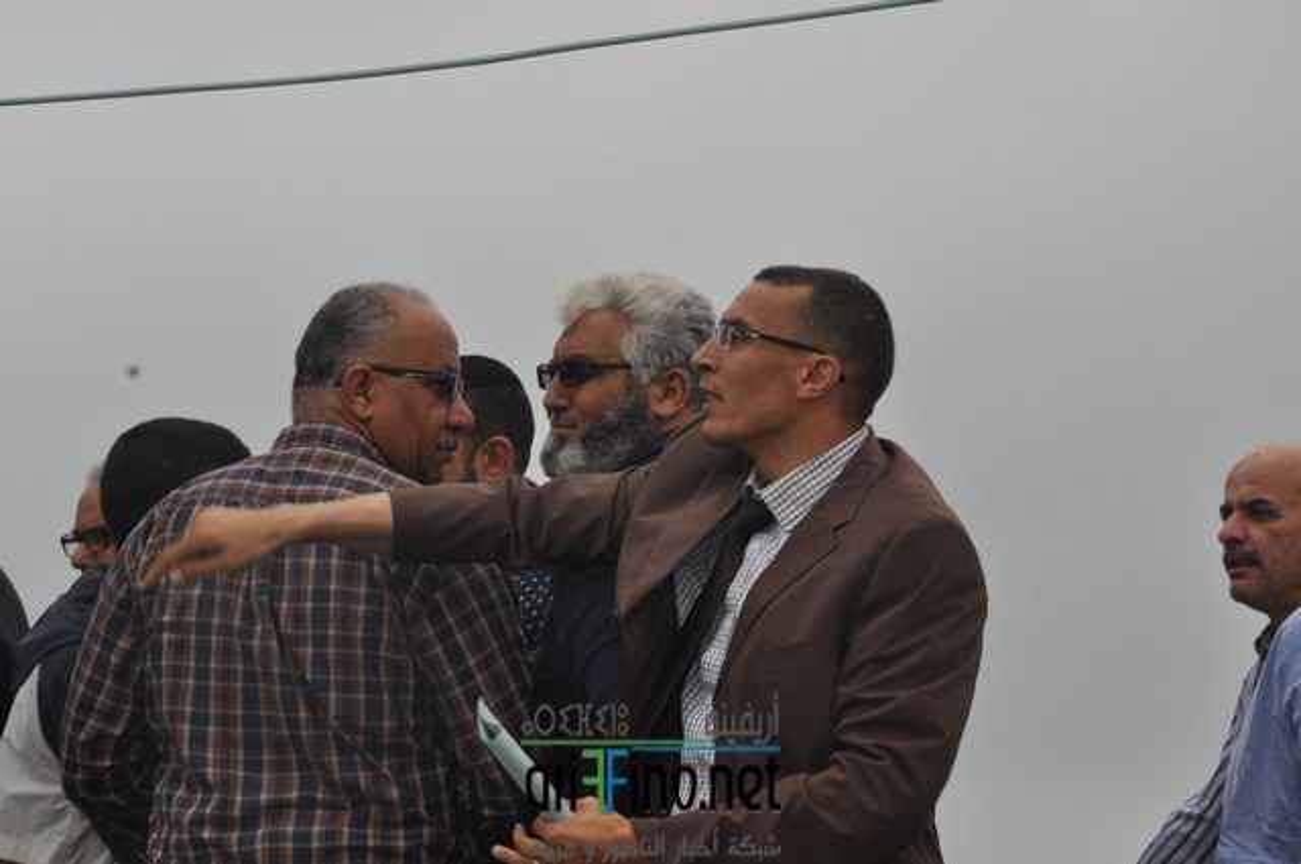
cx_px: 650
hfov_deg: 16.1
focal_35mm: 128
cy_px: 432
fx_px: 4602
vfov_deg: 10.7
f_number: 10
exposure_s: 1/200
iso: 200
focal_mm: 85
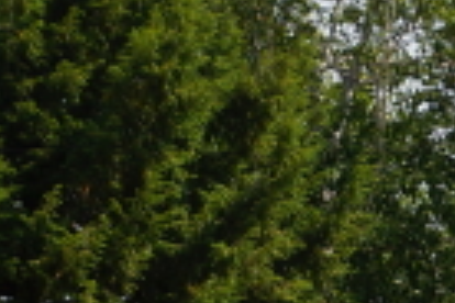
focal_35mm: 382
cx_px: 603
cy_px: 573
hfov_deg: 5.4
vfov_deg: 3.6
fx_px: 4823
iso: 100
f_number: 8
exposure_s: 1/80
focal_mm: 35
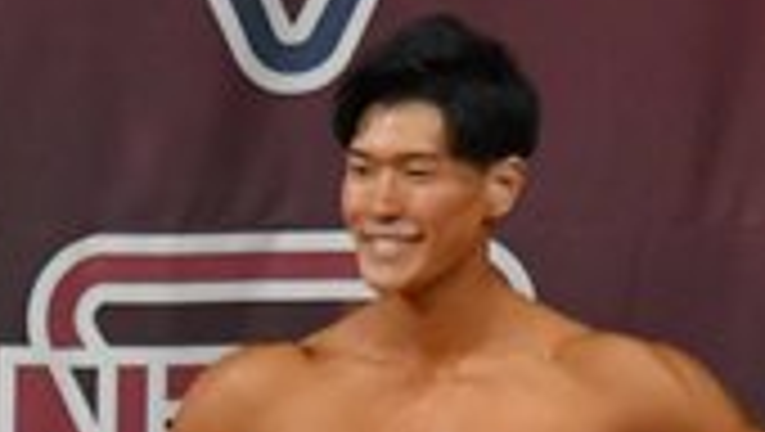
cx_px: -556
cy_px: 945
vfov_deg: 1.1
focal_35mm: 1073
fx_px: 21786
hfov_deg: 2.0
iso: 8000
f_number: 5.6
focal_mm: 150
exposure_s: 1/400
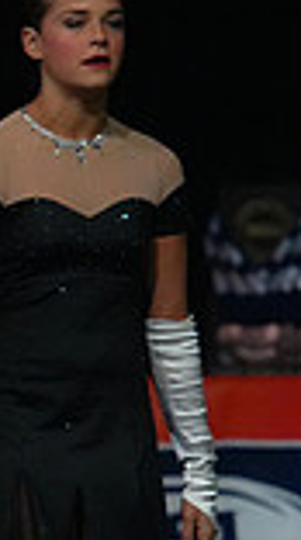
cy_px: 472
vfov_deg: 2.2
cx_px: -609
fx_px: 13954
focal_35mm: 977
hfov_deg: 1.2
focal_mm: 250
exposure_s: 1/1000
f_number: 5
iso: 12800
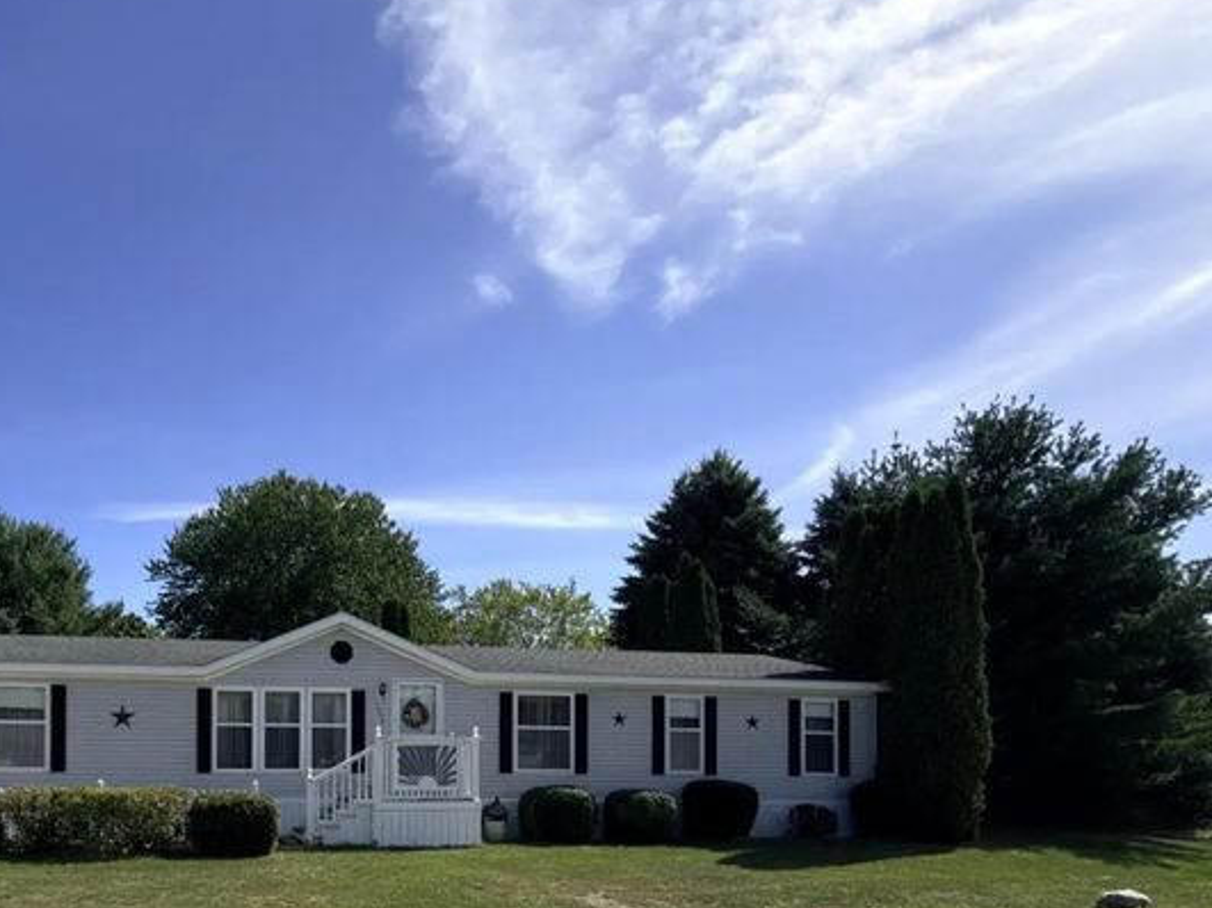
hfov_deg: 62.0
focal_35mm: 27
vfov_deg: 47.5
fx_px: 945
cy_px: 769
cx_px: 317
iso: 50
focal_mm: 2.22
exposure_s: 1/1961
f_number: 2.2
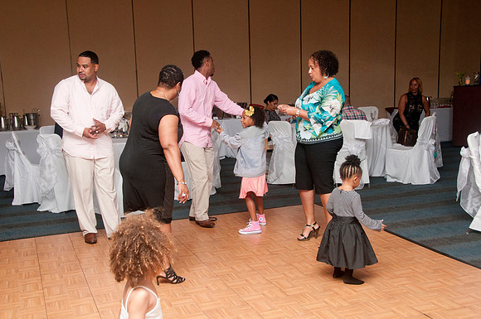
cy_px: 160
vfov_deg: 31.8
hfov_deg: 46.5
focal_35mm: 42
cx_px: 240
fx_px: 560
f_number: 6.3
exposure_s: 1/125
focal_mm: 28
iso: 400
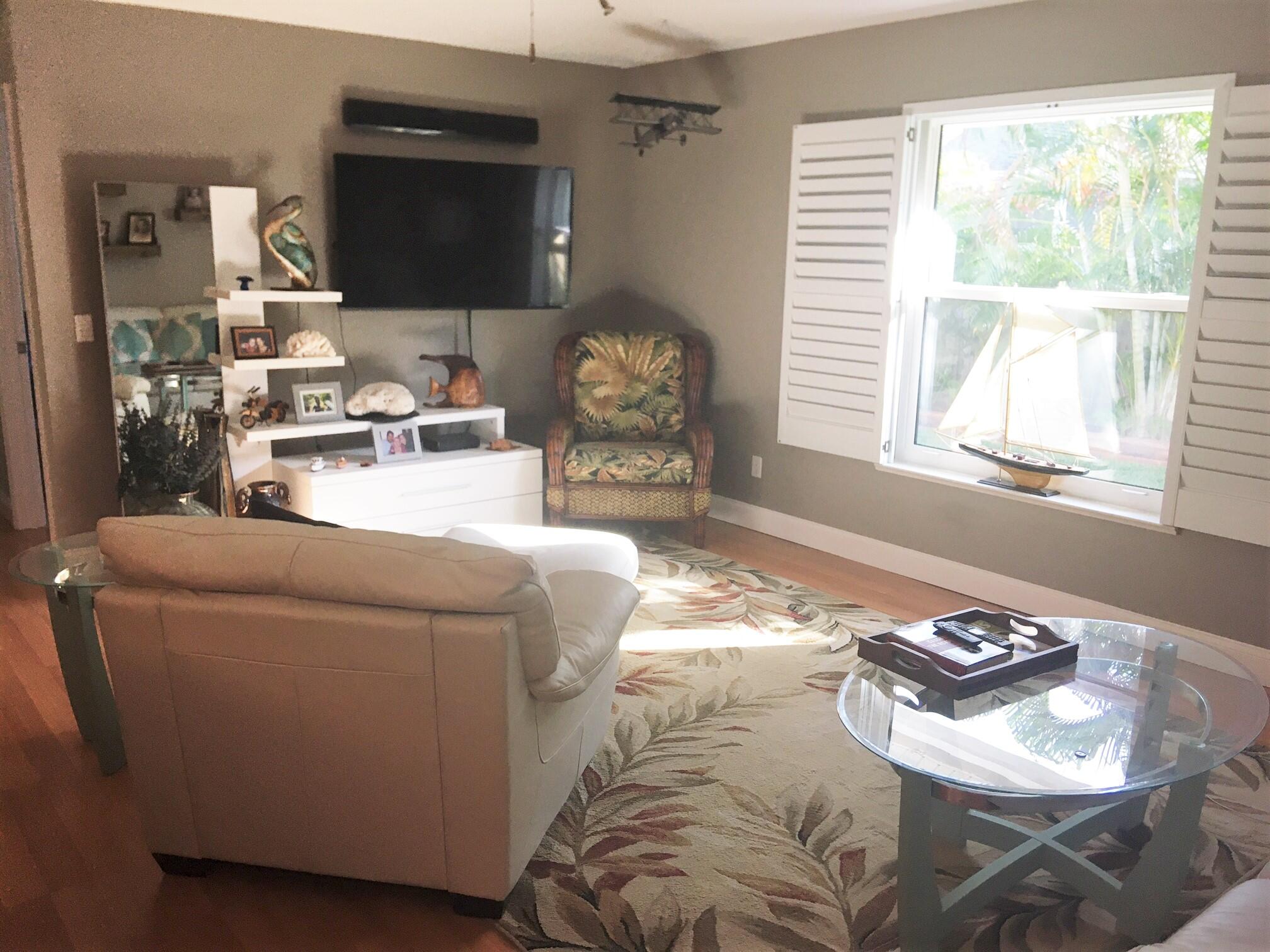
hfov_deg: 61.7
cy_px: 476
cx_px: 635
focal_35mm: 29
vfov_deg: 48.2
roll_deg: -1.1
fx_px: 1064
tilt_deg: -12.3
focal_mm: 4.15
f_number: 2.2
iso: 40
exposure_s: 1/30
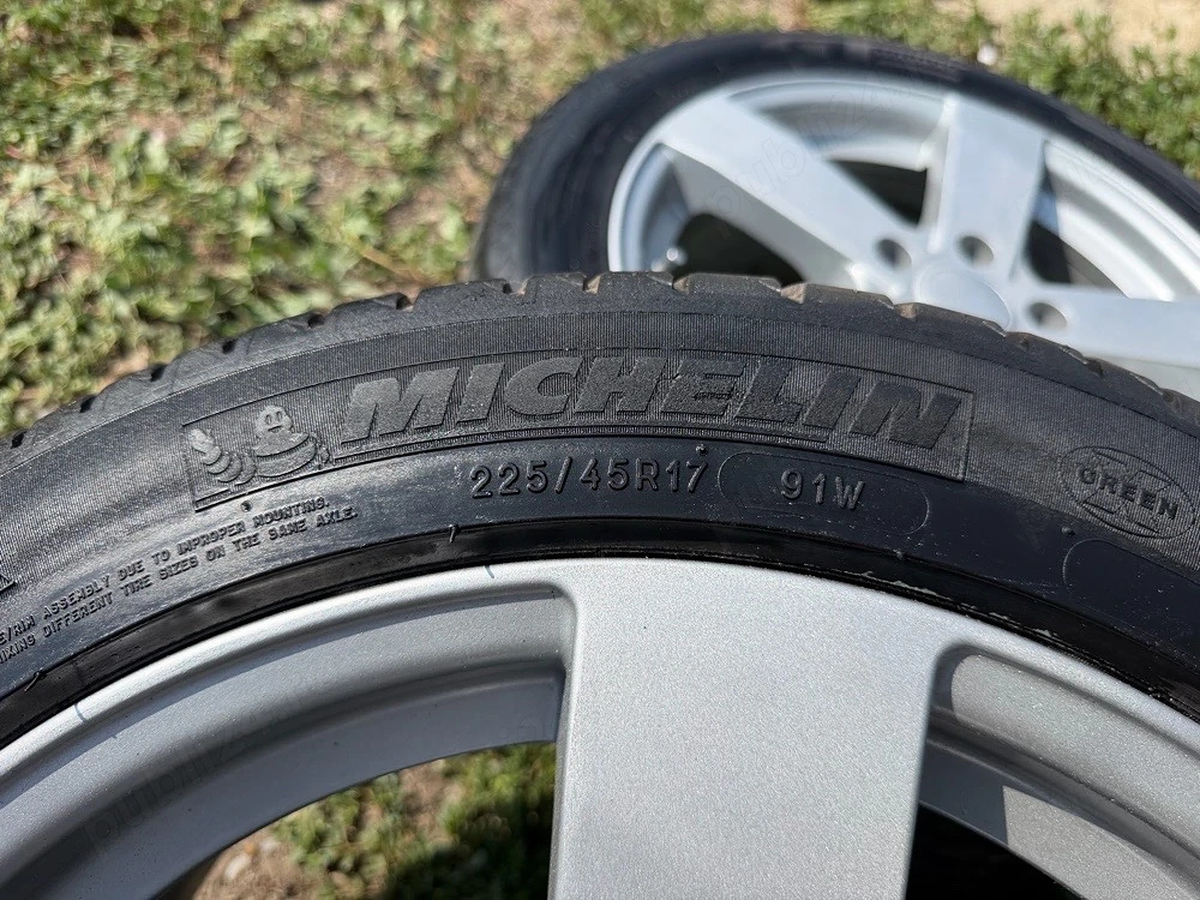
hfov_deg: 71.6
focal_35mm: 24
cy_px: 450
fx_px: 832
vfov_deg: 56.8
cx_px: 600
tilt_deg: -56.2
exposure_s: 1/3759
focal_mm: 6.76
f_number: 1.78
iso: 80
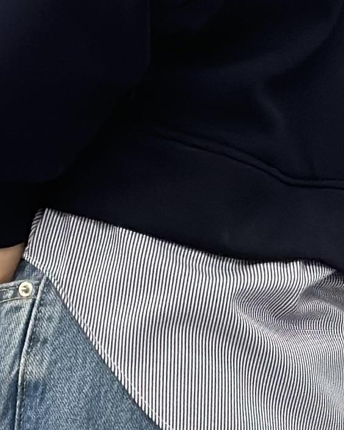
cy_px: 237
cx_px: 346
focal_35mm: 268
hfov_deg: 5.8
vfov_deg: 7.2
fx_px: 3411
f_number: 1.78
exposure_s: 1/100
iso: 200
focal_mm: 6.86
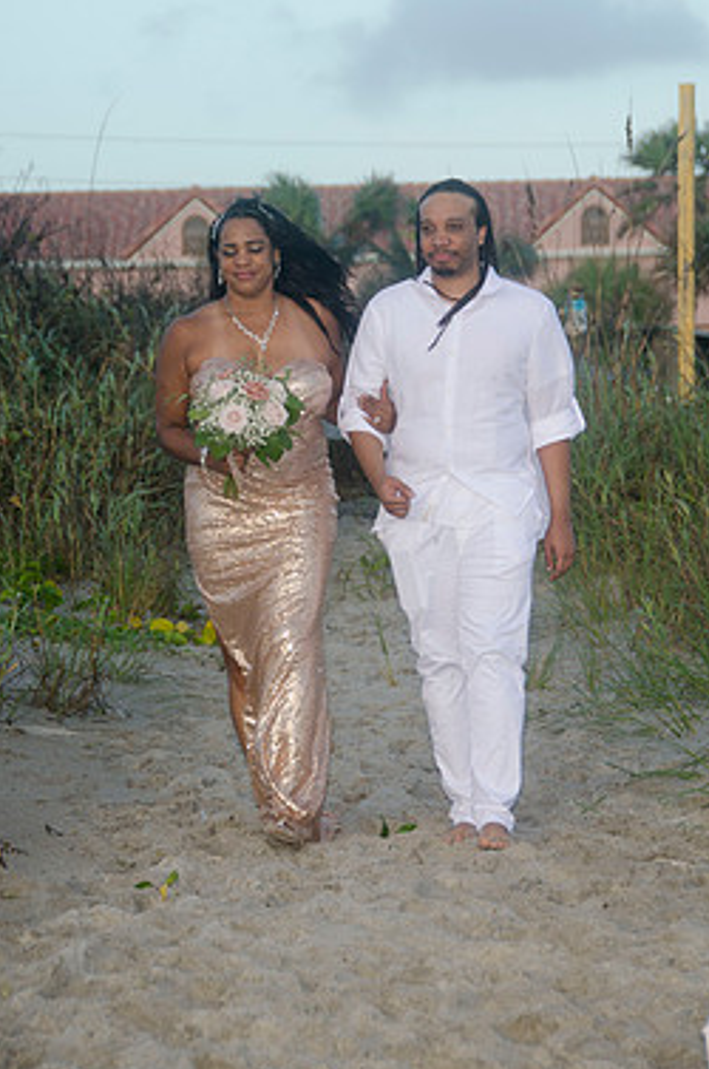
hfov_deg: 8.0
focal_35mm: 170
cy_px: 451
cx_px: 352
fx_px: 5040
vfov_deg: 12.1
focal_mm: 95
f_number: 5.6
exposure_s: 1/200
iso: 200
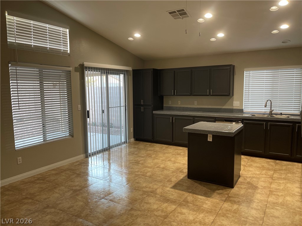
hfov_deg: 67.3
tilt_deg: -6.1
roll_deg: +1.0
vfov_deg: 53.1
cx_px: 151
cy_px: 113
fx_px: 227
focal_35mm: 26
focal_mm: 5.1
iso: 125
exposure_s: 1/60
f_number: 1.6
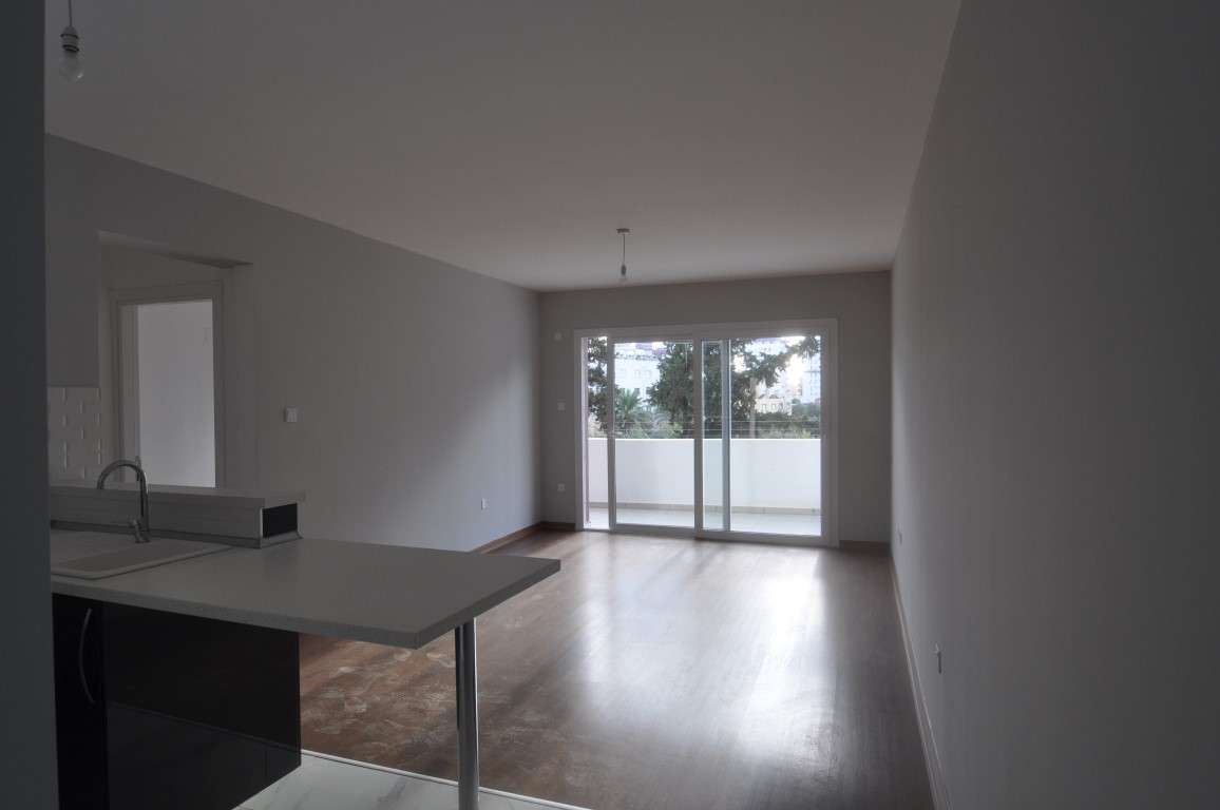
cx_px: 610
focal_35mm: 21
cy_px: 405
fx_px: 711
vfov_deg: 59.4
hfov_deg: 81.3
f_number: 5.6
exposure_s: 1/125
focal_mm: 14
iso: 250
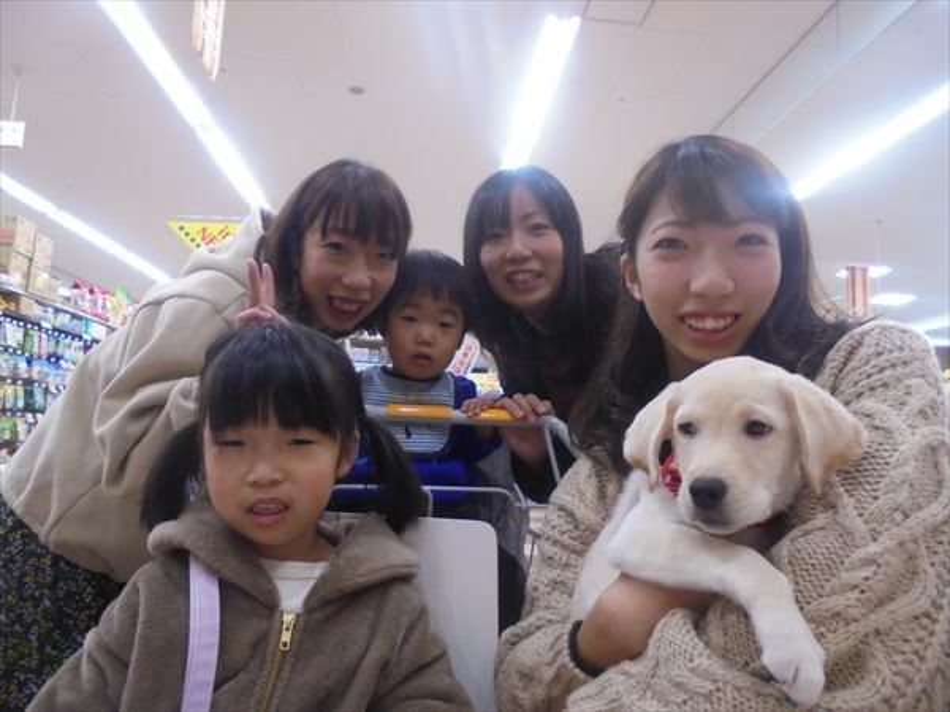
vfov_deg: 53.1
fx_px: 714
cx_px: 475
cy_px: 356
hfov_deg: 67.3
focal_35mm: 26
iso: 250
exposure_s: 1/30
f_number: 3.5
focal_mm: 4.6
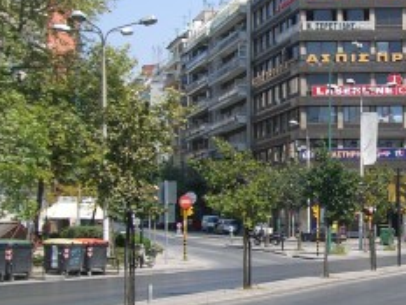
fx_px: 1232
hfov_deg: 18.2
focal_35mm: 105
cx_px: 411
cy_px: 126
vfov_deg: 14.1
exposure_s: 1/400
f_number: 4.3
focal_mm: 6.2
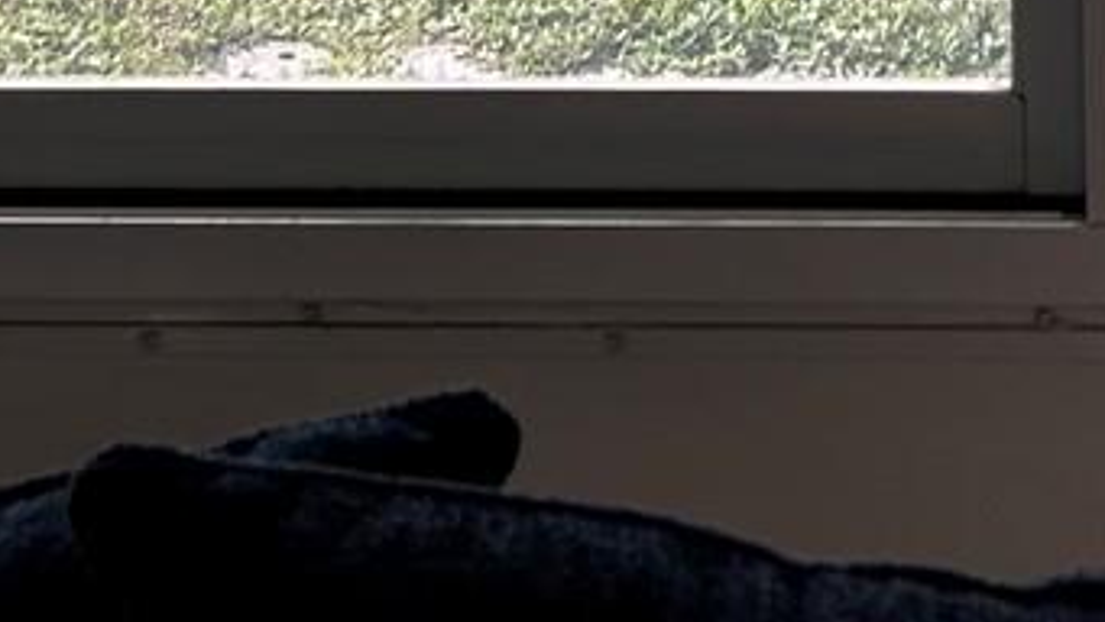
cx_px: 953
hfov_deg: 16.0
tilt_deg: -4.4
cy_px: -1319
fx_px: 3898
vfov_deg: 7.8
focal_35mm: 133
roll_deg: +0.0
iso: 50
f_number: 1.5
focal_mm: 5.7
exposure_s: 1/282
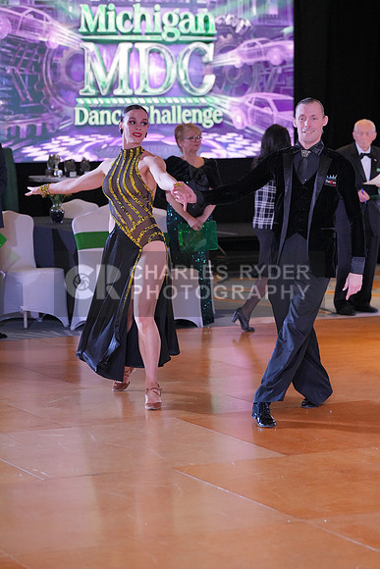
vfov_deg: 19.5
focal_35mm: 105
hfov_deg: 13.0
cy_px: 284
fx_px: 1661
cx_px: 190
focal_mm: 105
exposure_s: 1/400
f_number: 4
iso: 4000
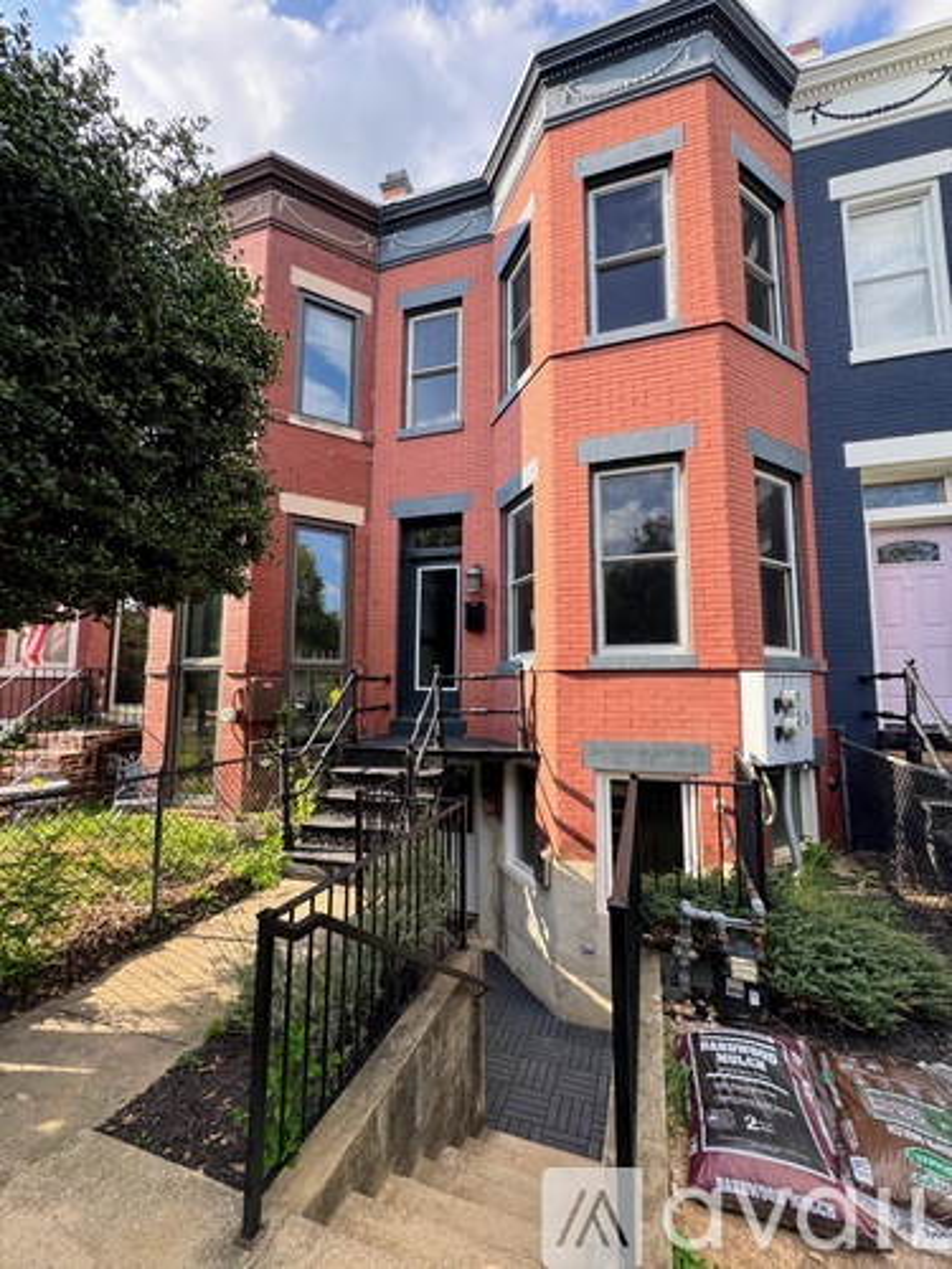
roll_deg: +0.7
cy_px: 634
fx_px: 513
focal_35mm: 14
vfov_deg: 102.1
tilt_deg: +8.3
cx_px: 476
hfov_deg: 85.7
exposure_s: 1/281
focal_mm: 2.22
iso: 40
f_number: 2.2
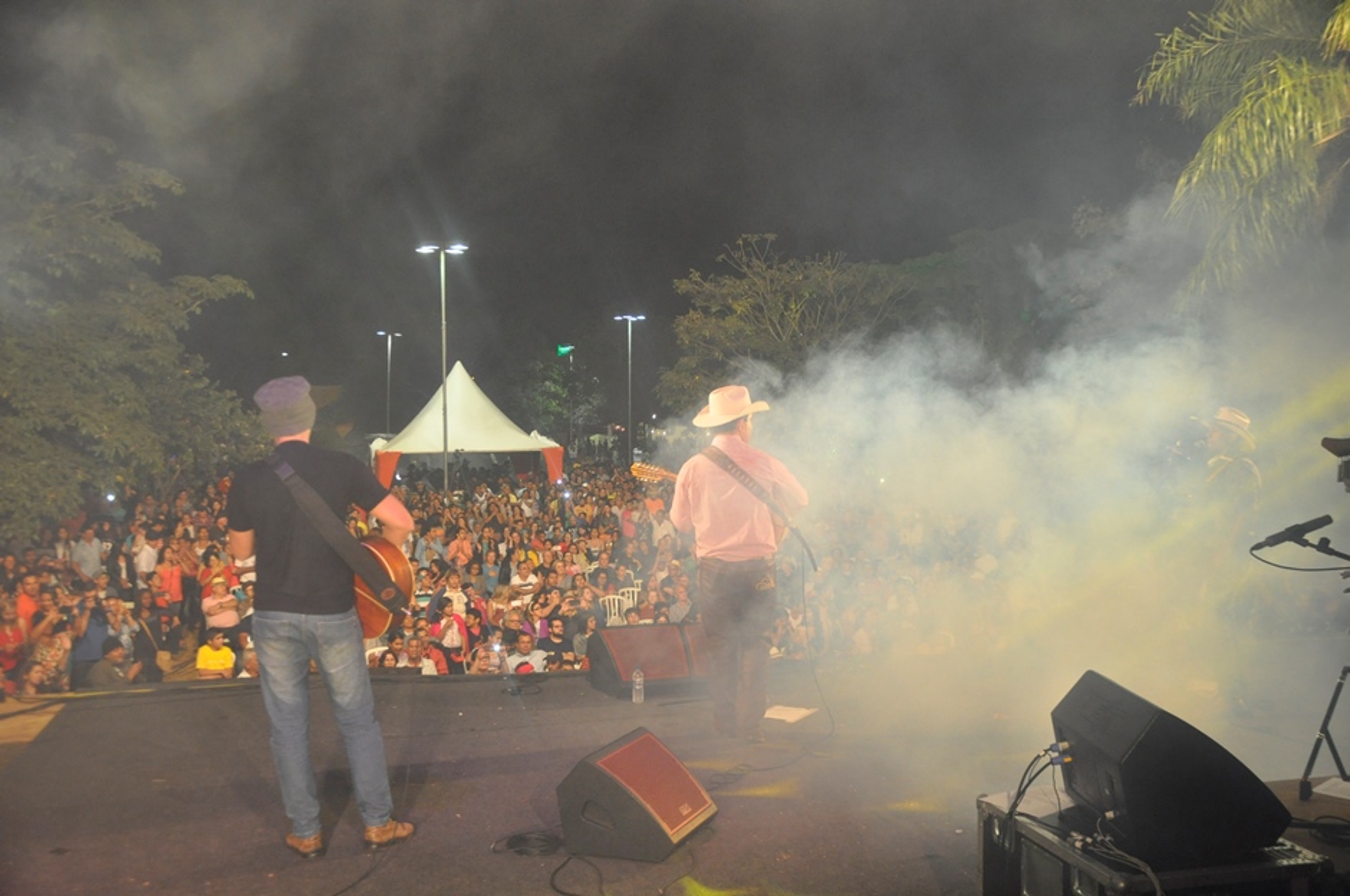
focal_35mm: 36
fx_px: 1348
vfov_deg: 36.8
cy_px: 448
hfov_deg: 53.2
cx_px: 675
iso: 1250
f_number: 4.5
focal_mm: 24
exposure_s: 1/80
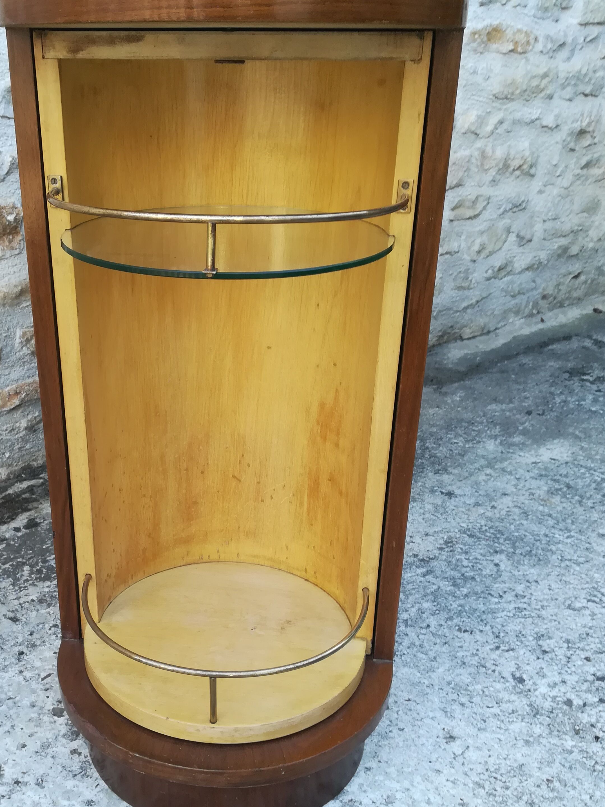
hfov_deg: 39.4
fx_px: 839
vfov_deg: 51.1
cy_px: 469
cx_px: 224
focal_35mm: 36
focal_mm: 3.83
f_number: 2.2
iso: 64
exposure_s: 1/50
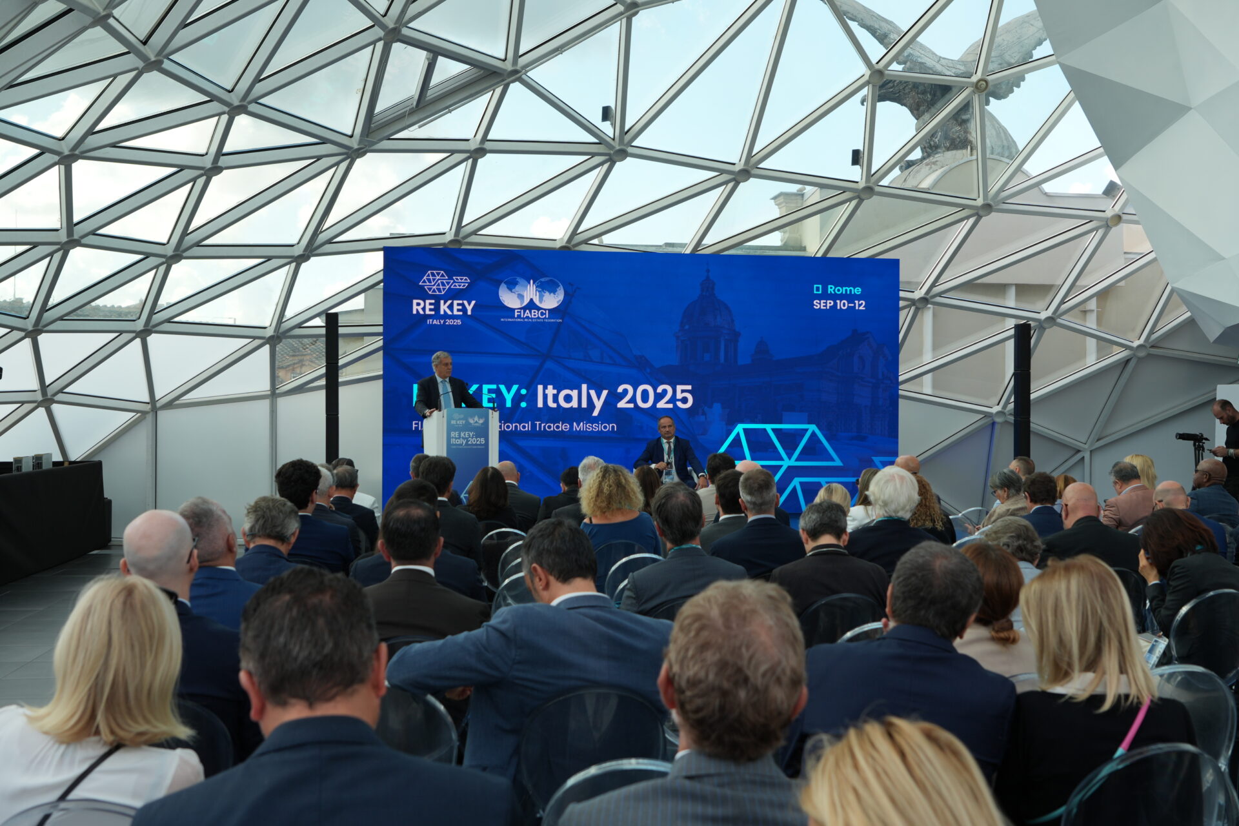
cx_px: 620
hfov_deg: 51.3
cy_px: 413
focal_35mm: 38
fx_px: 1291
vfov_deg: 35.5
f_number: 4.5
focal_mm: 25
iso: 100
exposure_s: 1/125
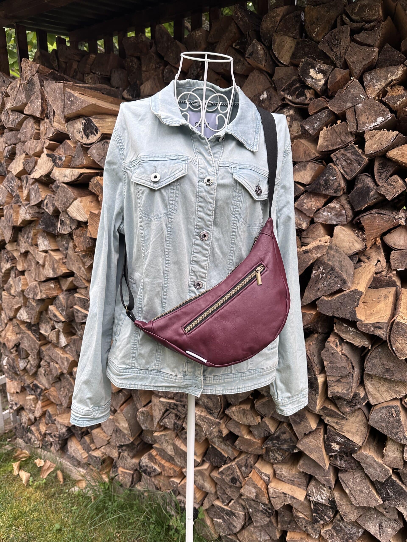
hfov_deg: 56.8
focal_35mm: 24
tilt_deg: -12.1
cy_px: 271
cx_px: 204
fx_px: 376
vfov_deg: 71.6
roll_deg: +0.0
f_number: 1.78
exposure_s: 1/489
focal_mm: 6.86
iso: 80
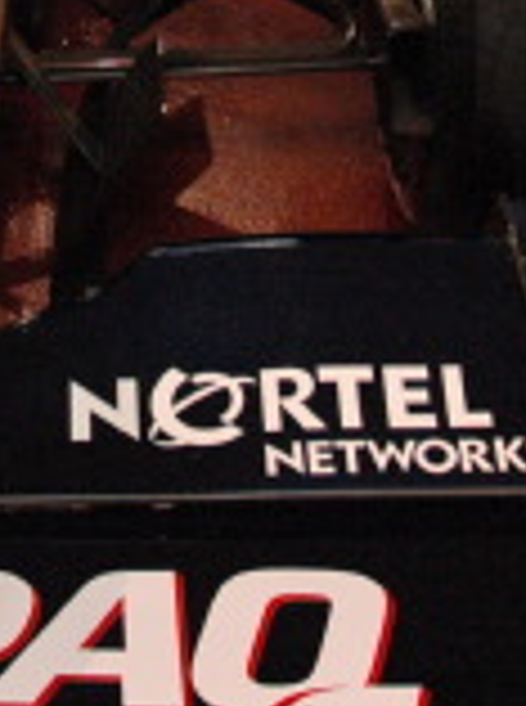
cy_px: -218
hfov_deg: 13.6
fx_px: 2156
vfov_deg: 17.4
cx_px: -49
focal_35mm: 106
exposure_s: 1/50
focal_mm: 18
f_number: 3.5
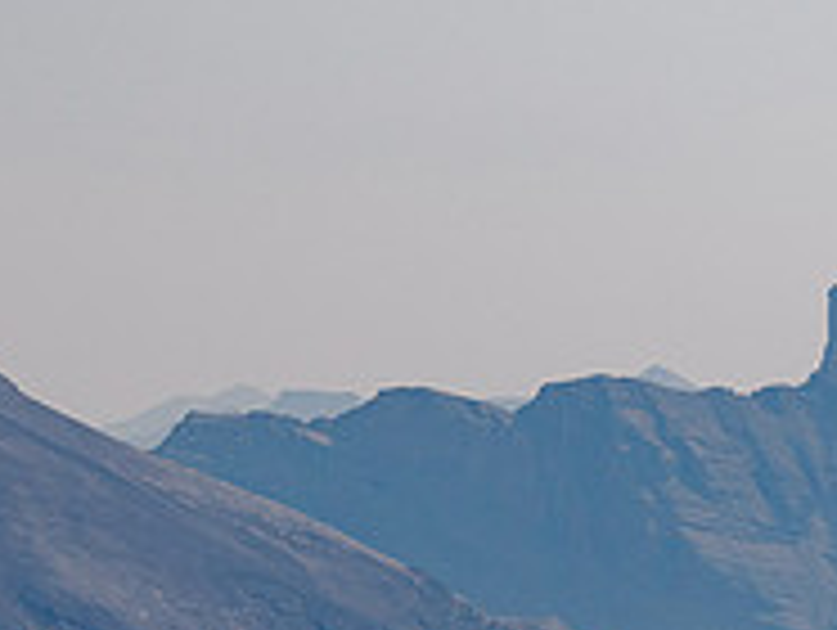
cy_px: 668
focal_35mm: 280
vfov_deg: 5.3
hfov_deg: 7.0
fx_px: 6779
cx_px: 27
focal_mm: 45
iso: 200
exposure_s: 1/320
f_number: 8
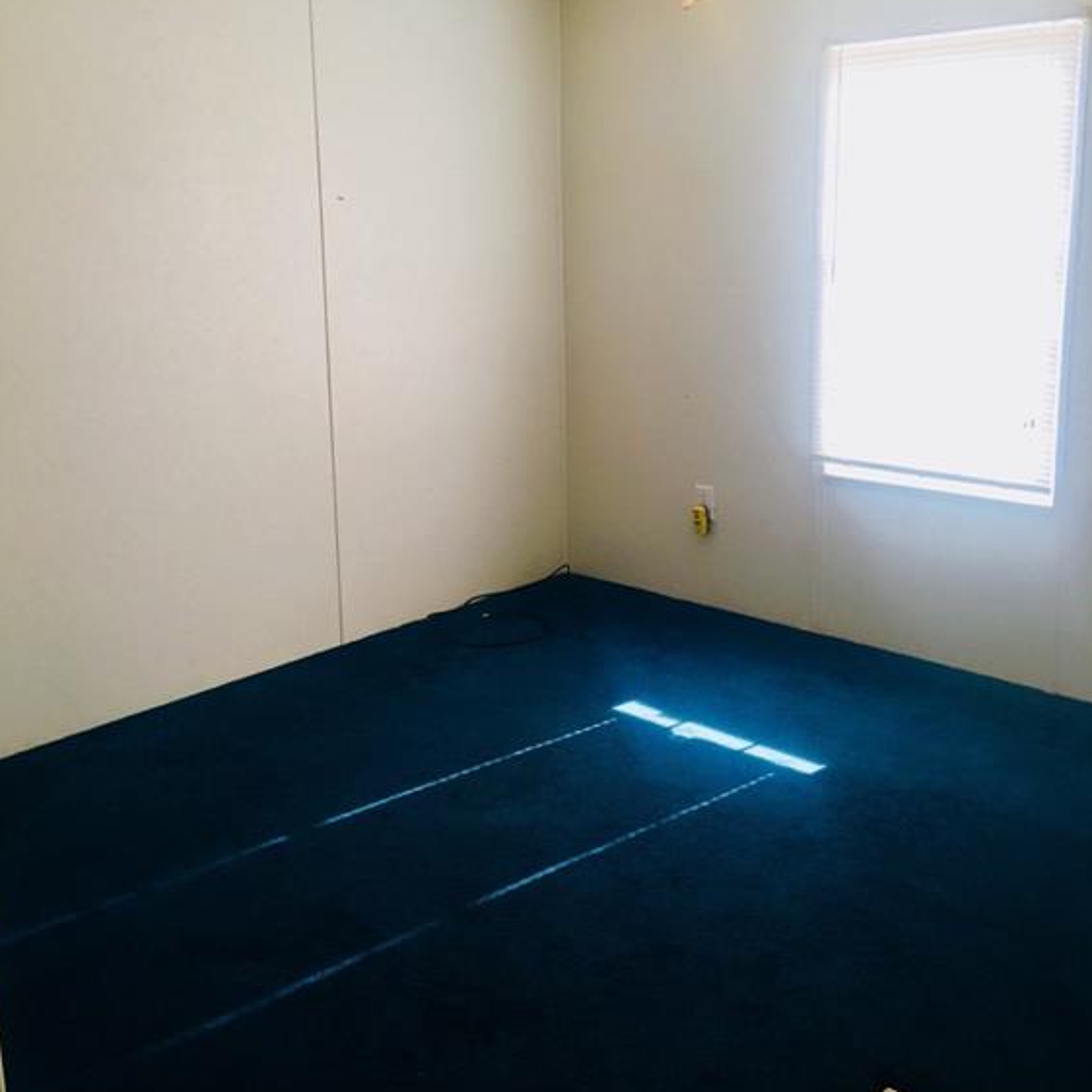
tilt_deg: -9.2
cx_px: 542
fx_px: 1249
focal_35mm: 35
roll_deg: +0.2
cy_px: 457
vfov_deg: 47.0
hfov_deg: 47.2
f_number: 2.2
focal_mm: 4.15
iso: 32
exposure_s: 1/120
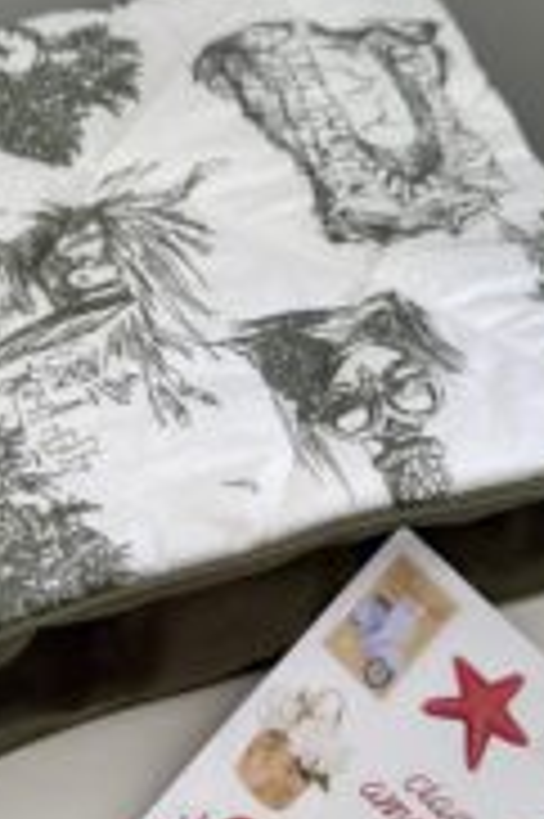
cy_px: 405
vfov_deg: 36.3
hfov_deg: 24.3
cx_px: 135
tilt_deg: -54.3
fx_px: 1249
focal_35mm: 55
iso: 160
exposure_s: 1/121
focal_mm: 6.76
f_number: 1.78
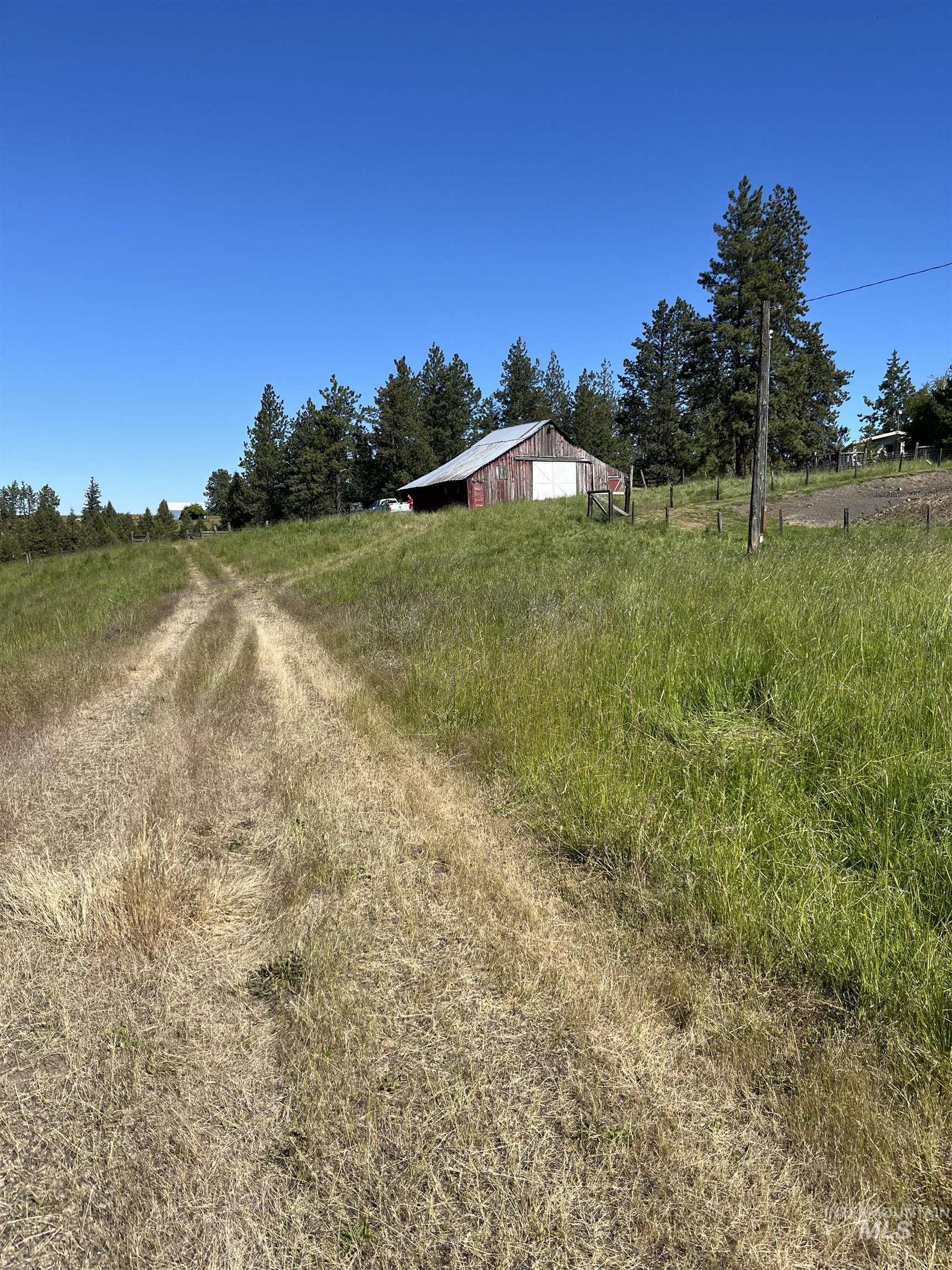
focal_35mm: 26
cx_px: 476
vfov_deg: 67.3
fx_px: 953
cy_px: 635
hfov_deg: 53.1
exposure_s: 1/3049
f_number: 1.6
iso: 50
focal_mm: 5.1
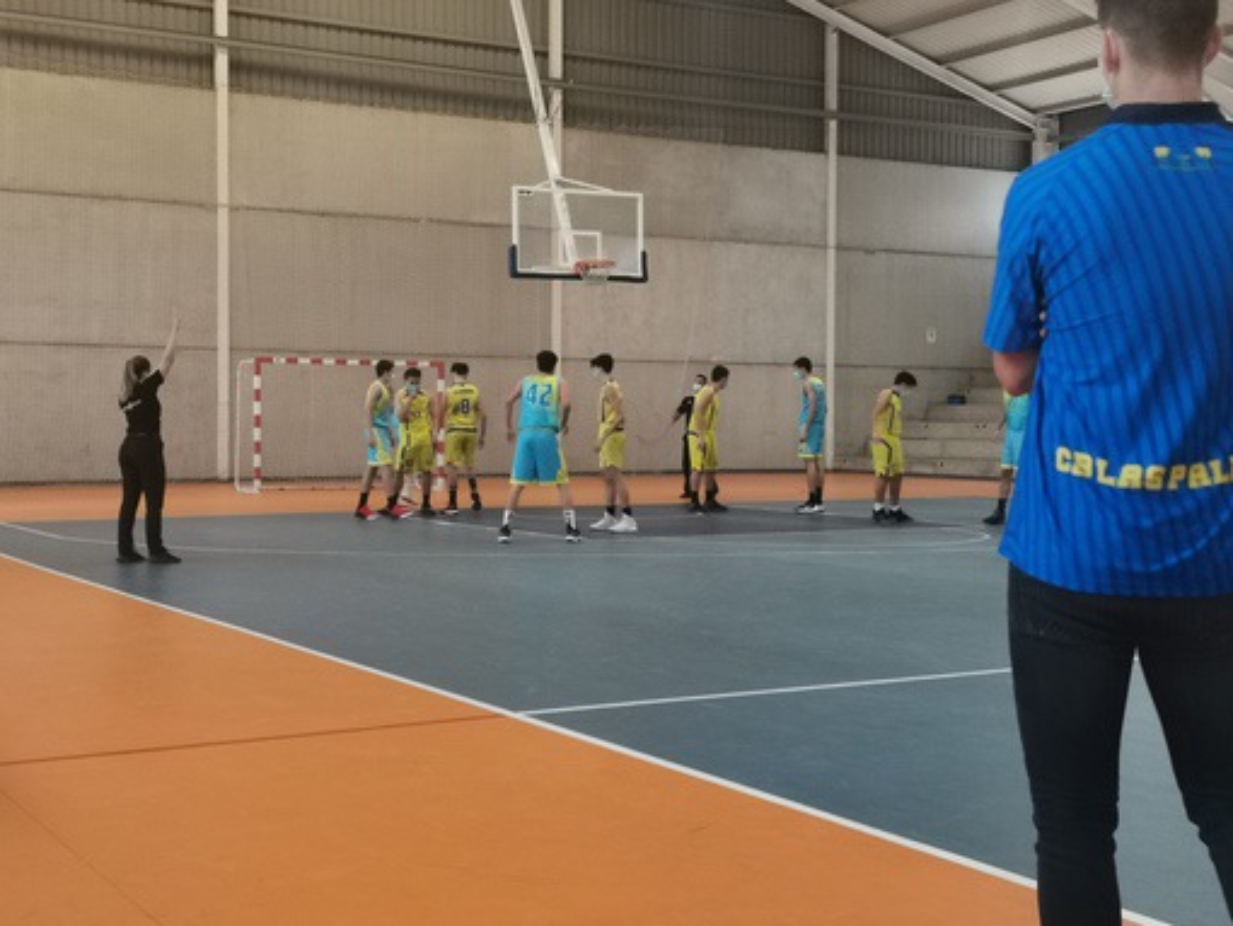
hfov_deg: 38.9
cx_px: 616
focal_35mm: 49
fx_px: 1746
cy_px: 463
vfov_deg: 29.7
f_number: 1.8
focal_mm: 4.75
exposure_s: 1/100
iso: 320
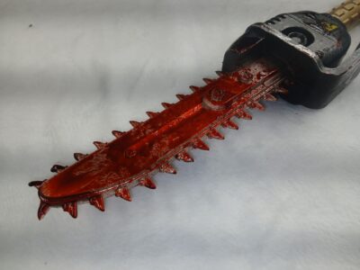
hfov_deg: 67.3
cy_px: 135
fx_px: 270
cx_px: 180
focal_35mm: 26
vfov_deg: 53.1
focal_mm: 3.98
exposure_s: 1/149
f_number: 1.8
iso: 20
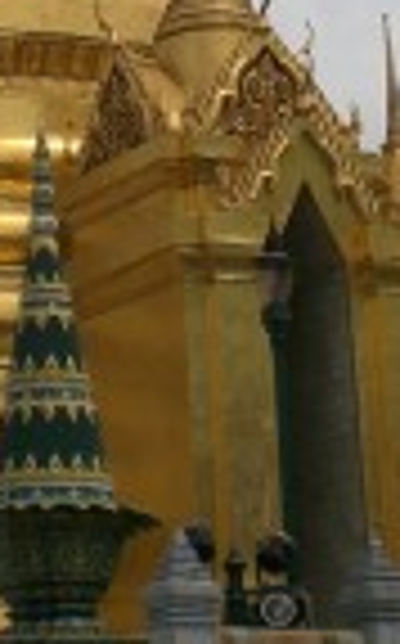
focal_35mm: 150
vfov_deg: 13.4
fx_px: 2624
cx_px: -67
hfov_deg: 8.6
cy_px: -232
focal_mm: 6.3
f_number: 4.4
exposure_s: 1/1000
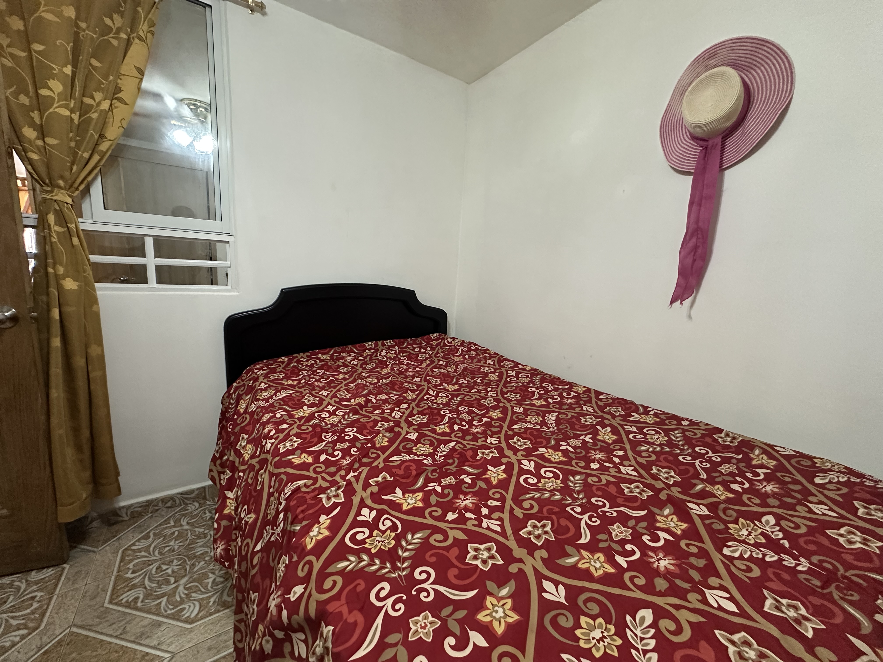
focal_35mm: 14
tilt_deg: -9.7
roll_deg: -2.2
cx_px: 442
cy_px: 331
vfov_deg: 85.7
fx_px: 357
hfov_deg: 102.1
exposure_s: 1/60
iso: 500
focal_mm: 2.22
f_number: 2.2
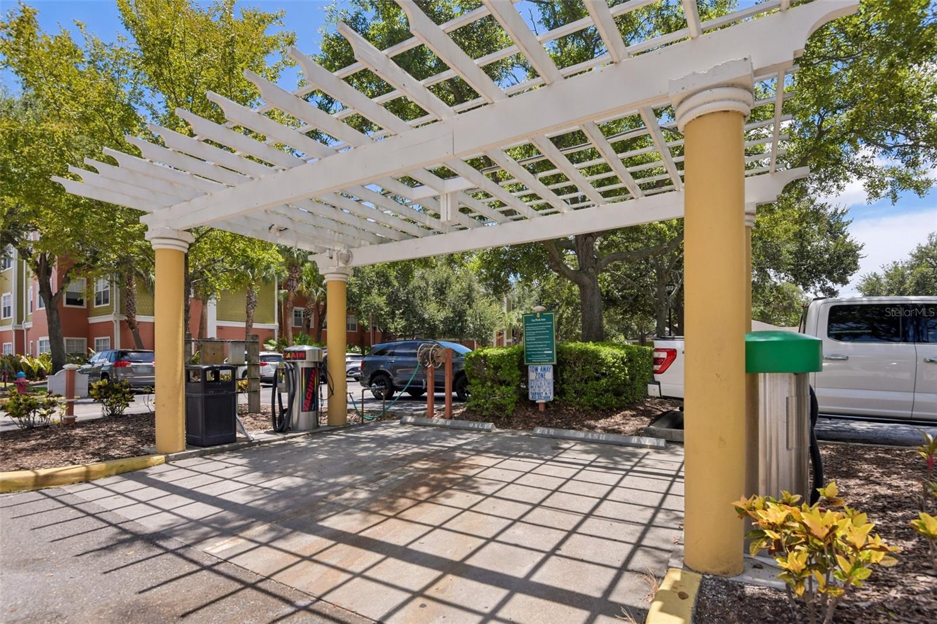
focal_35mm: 17
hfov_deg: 93.3
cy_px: 312
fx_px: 442
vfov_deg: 70.4
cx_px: 468
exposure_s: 1/800
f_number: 8
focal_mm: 17
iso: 400
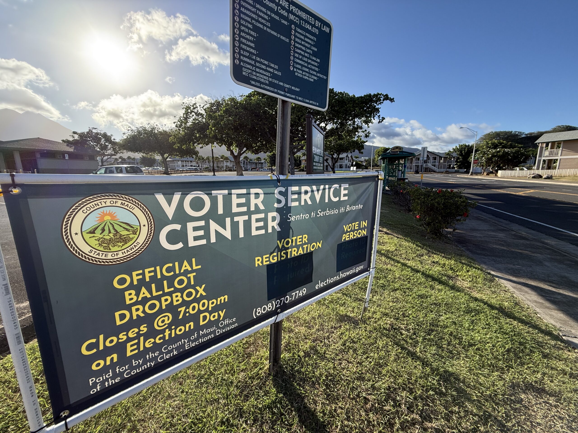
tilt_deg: -11.0
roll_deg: +2.0
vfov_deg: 85.7
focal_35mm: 14
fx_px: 234
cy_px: 216
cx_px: 289
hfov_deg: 102.1
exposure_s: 1/970
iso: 50
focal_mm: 2.22
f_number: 2.2
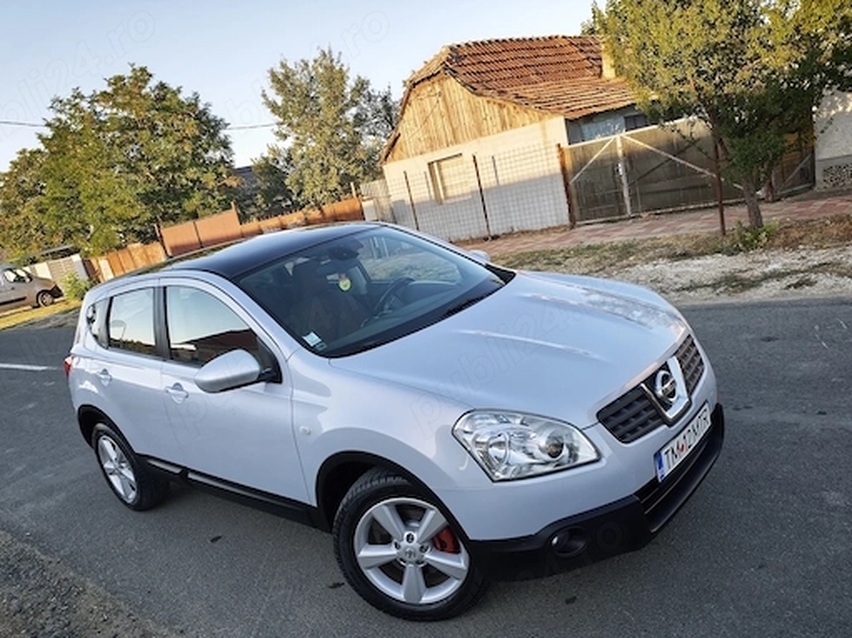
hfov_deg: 65.3
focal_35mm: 27
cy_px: 363
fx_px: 664
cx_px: 398
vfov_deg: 51.2
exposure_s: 1/940
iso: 50
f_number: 1.67
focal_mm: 6.62
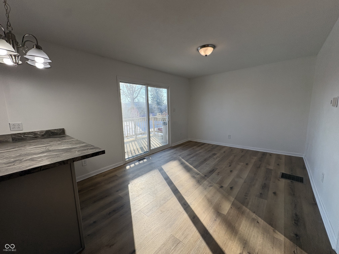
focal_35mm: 14
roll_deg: +1.3
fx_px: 137
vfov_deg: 85.7
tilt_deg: -8.6
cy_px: 127
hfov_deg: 102.1
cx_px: 170
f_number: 2.2
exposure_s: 1/414
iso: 64
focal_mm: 2.22
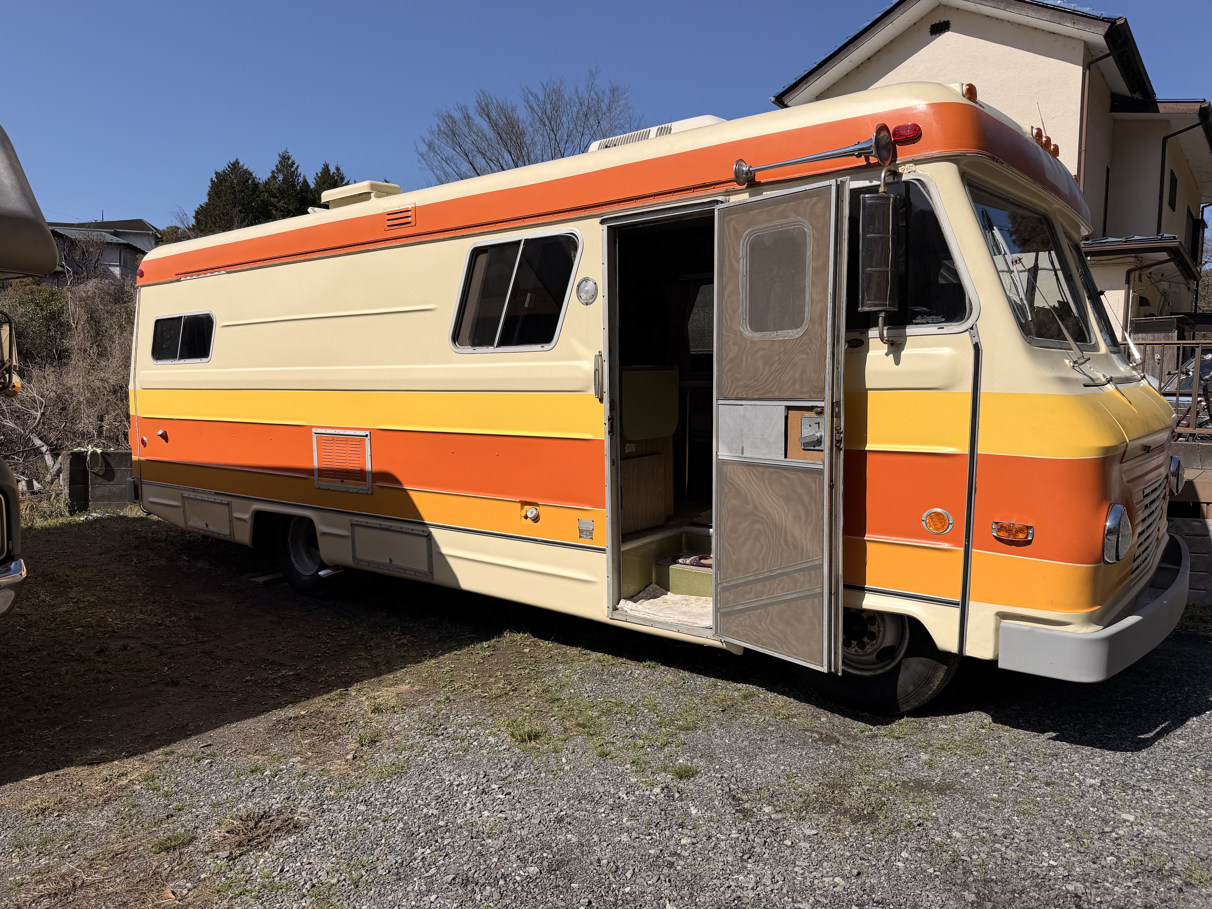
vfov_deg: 56.8
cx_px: 606
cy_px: 454
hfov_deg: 71.6
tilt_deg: -3.9
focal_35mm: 24
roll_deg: -2.2
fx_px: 840
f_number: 1.78
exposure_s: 1/8130
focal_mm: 6.76
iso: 80
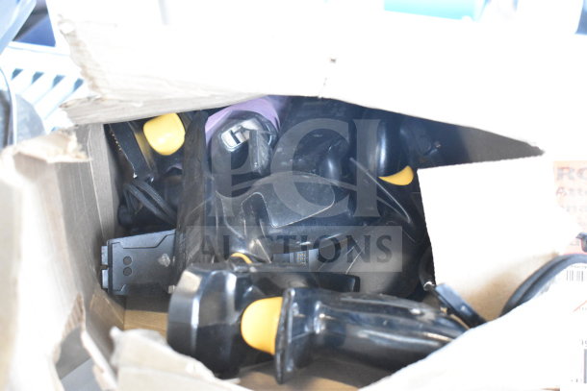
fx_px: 832
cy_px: 196
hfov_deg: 38.9
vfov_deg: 26.5
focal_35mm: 51
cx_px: 294
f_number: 4.5
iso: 8000
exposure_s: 1/50
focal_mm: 34
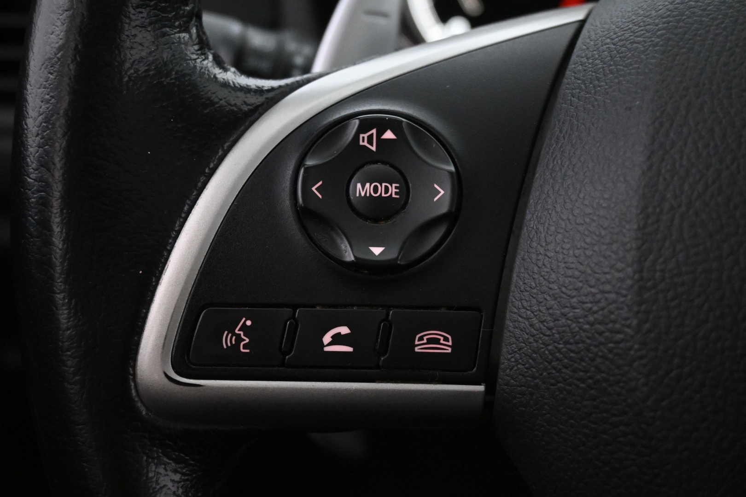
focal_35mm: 45
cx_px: 373
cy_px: 248
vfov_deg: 29.9
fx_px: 932
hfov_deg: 43.6
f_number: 4.8
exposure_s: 1/50
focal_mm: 30
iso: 5600
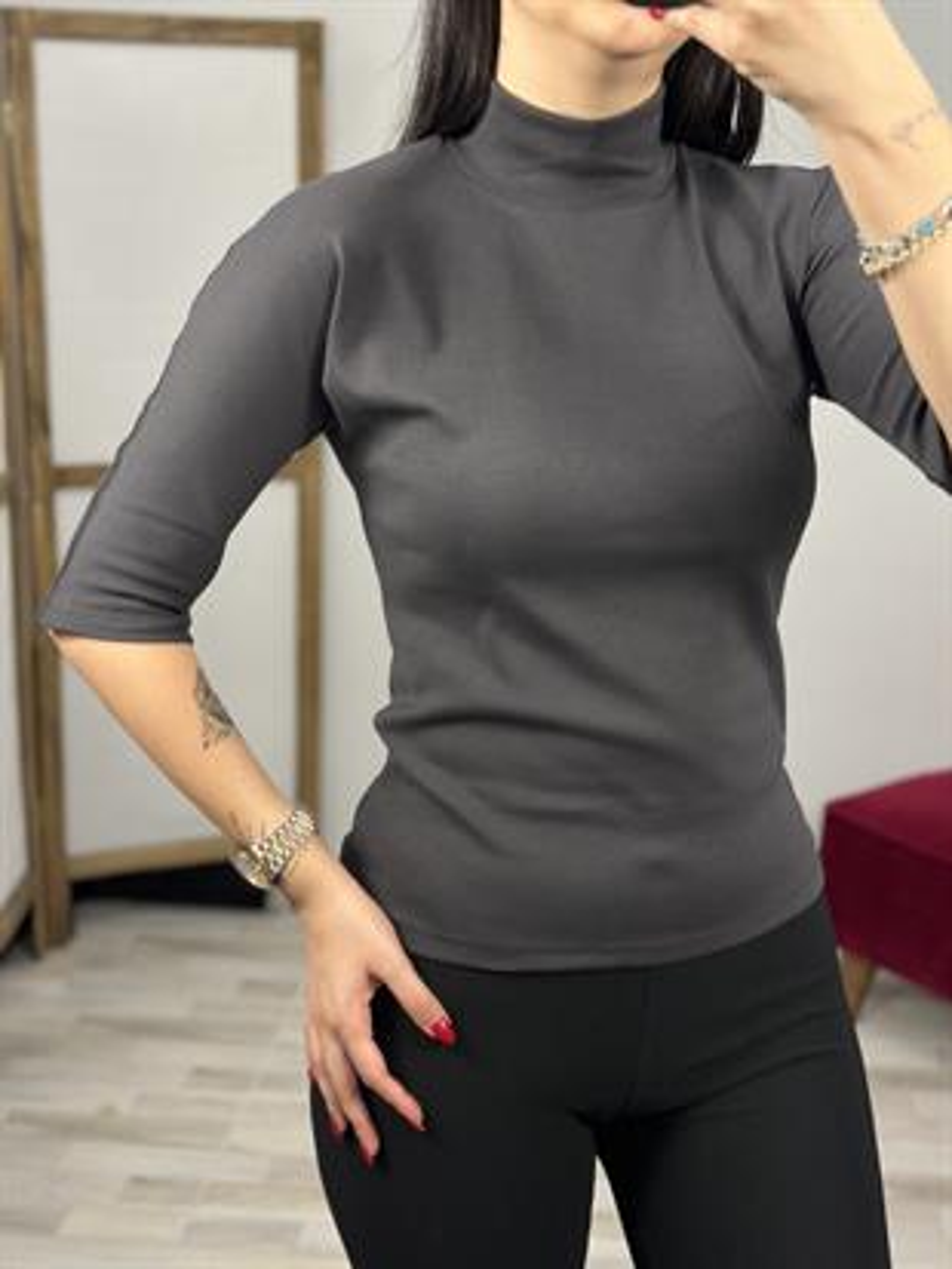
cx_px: 476
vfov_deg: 39.6
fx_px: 1759
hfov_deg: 30.3
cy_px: 634
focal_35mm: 48
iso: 160
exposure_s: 1/100
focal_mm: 6.86
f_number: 1.78
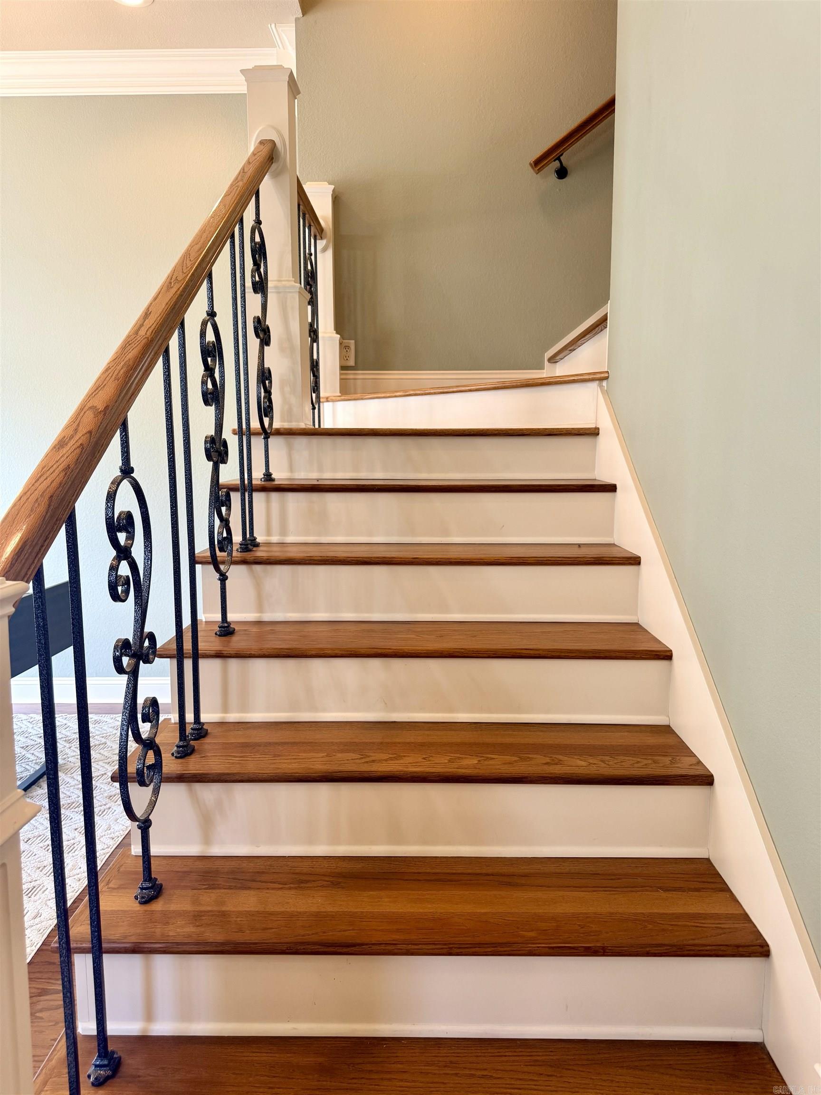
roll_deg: -0.4
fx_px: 759
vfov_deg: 71.6
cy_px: 548
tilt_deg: -7.6
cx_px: 410
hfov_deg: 56.8
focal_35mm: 24
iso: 125
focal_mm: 6.76
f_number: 1.78
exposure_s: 1/60
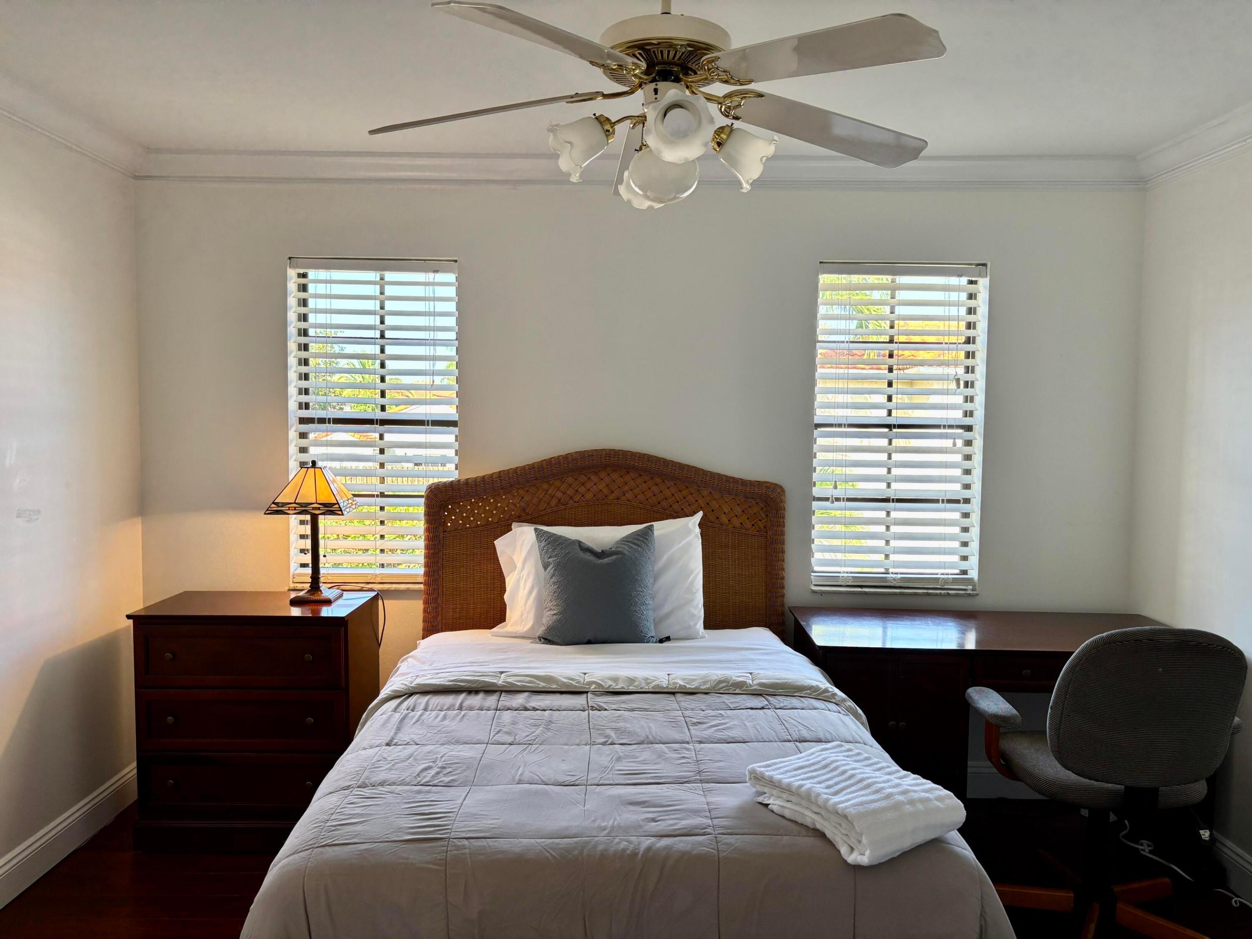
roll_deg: -1.1
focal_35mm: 26
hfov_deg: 67.3
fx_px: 940
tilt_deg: -3.1
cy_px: 470
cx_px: 626
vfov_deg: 53.1
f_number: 1.6
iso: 80
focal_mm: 5.96
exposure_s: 1/120
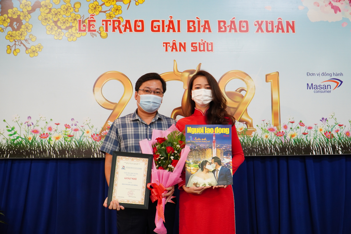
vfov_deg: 31.9
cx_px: 176
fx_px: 410
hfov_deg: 46.4
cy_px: 117
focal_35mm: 42
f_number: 4.5
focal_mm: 28
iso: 1000
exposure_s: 1/50
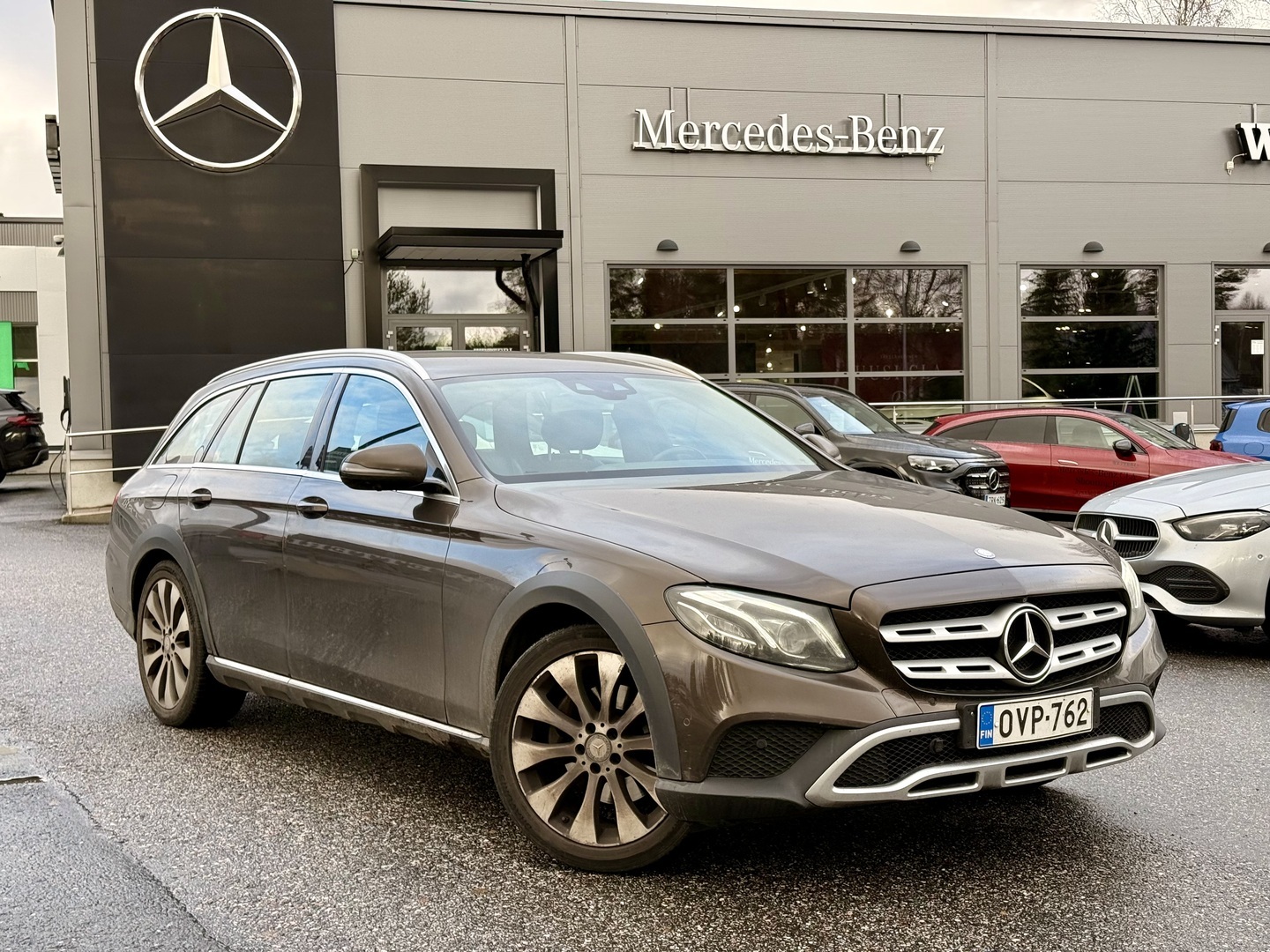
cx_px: 635
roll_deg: +0.9
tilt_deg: -1.7
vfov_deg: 30.3
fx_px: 1761
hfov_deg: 39.7
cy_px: 476
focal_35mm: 48
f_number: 1.78
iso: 64
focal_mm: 6.76
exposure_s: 1/557
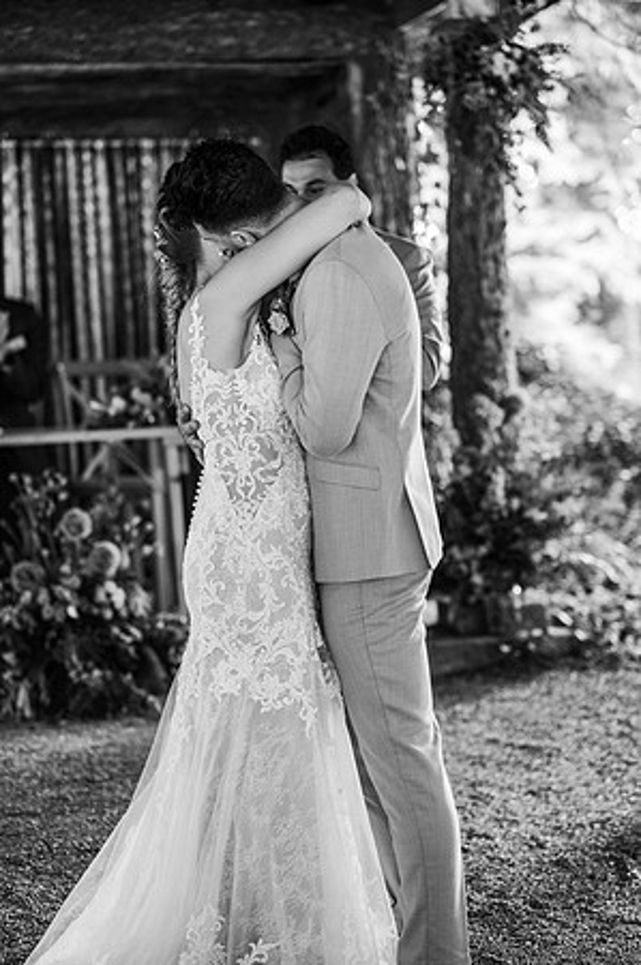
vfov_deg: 23.9
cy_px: 482
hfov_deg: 16.0
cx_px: 320
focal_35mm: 85
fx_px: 2275
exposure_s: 1/200
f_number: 2.2
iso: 1250
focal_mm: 85
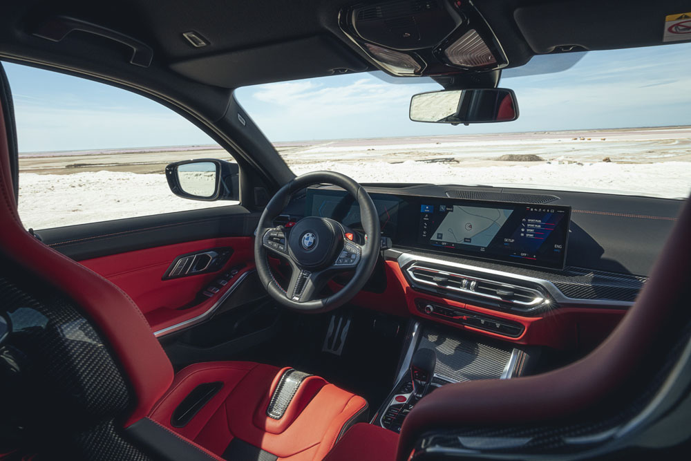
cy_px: 230
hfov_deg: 78.6
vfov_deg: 57.2
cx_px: 346
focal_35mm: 22
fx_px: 422
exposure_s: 1/80
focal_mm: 22
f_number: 11
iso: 640
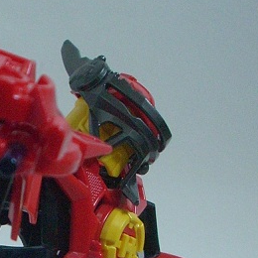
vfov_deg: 13.1
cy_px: 330
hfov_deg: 13.3
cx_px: 2
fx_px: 1088
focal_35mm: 129
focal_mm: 6.2
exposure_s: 1/11.8
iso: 200
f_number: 2.8
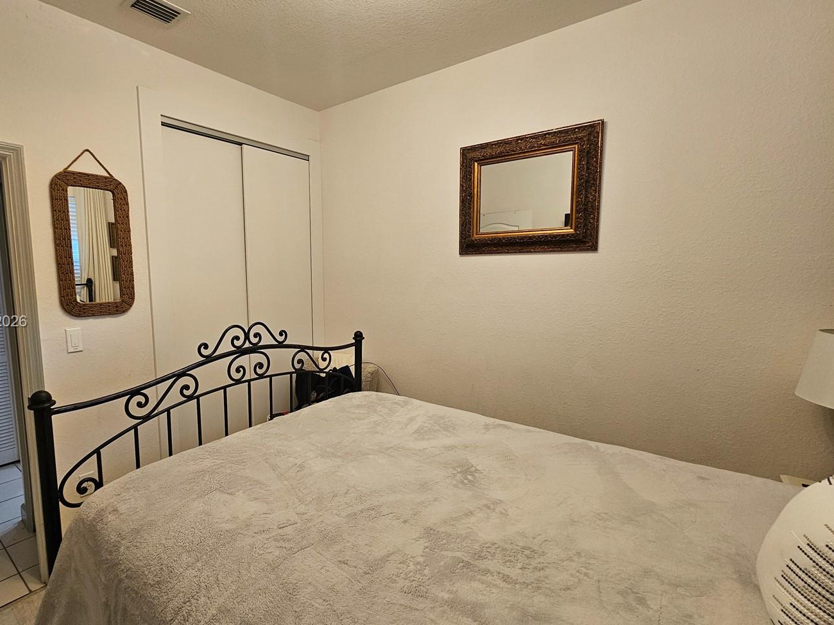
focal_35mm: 16
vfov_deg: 78.1
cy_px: 322
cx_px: 341
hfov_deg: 93.5
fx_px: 385
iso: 100
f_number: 2.2
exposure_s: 1/60
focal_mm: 2.2
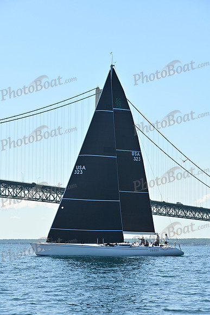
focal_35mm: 110
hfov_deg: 12.5
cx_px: 105
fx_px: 962
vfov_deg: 18.6
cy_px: 158
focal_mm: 110
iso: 320
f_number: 7.1
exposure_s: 1/1000
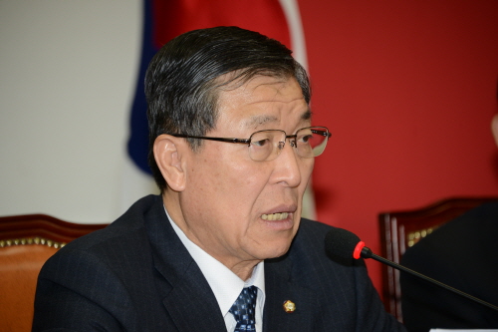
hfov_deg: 6.9
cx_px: 249
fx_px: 4148
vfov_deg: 4.6
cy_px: 166
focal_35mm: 300
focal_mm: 300
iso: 400
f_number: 5.6
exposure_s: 1/60
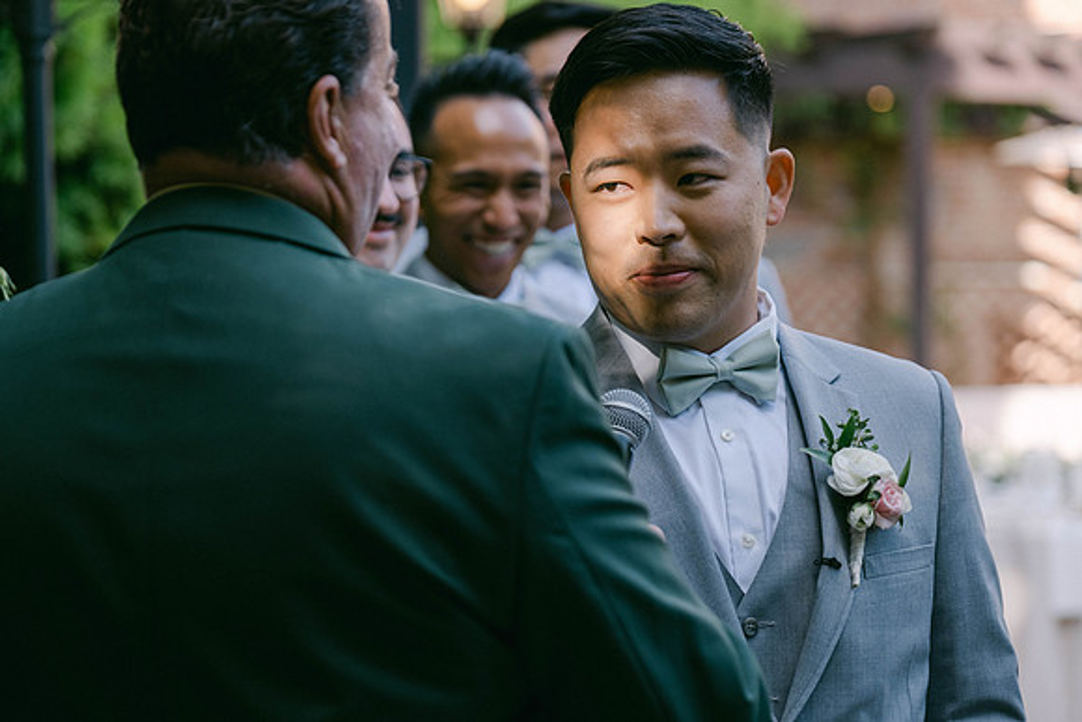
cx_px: 546
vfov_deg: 11.2
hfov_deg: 16.8
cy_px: 358
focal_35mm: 122
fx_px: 3672
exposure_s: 1/400
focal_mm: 80.4
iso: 320
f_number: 2.8
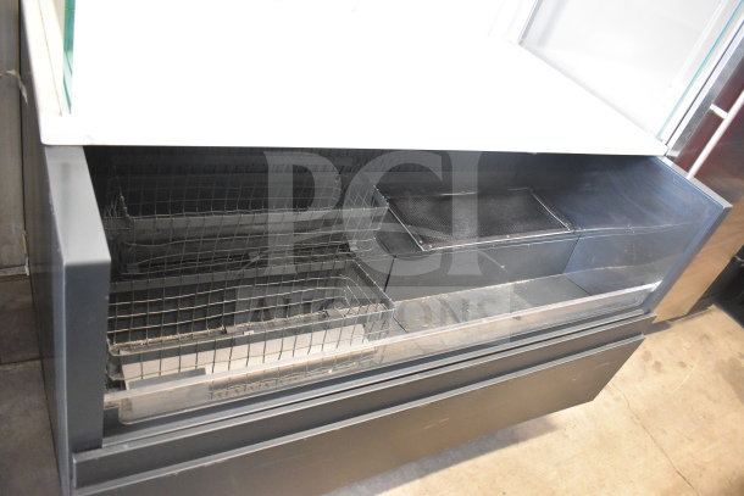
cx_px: 372
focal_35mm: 27
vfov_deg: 48.0
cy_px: 248
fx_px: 558
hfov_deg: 67.4
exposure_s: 1/80
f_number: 4.5
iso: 6400
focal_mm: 18
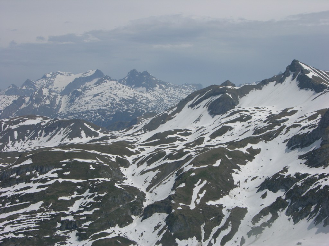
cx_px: 164
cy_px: 123
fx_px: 703
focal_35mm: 74
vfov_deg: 19.9
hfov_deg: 26.3
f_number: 7.5
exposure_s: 1/414
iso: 50
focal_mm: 18.8
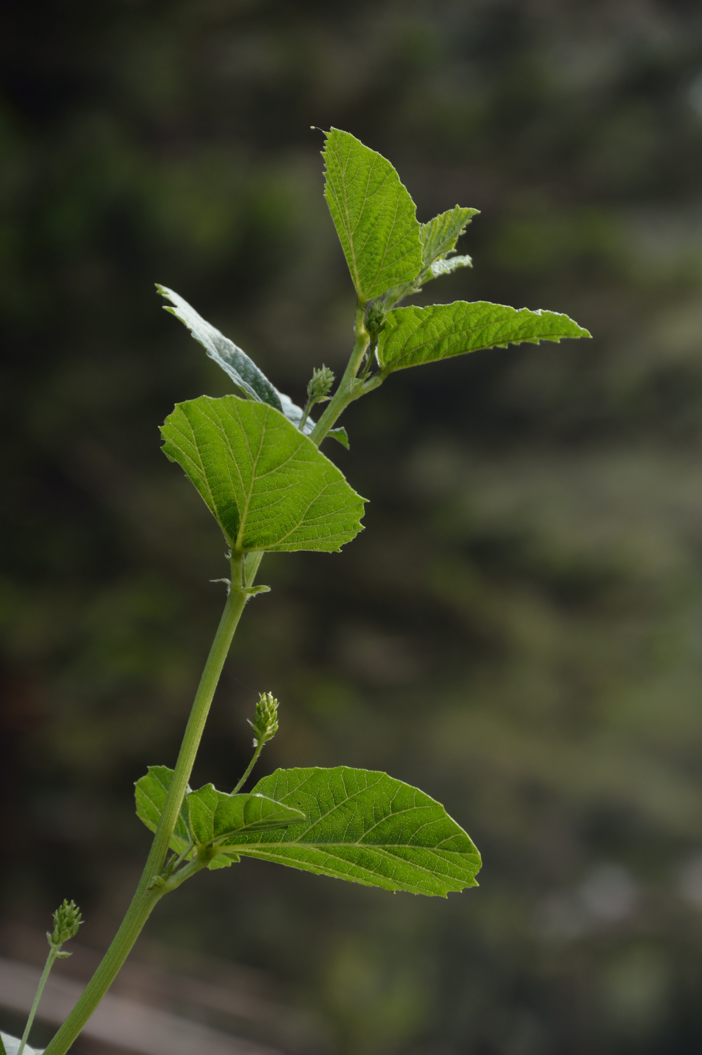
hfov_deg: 8.7
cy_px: 528
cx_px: 351
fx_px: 4615
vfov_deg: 13.1
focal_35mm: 158
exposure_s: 1/125
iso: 320
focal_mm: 105
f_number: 8
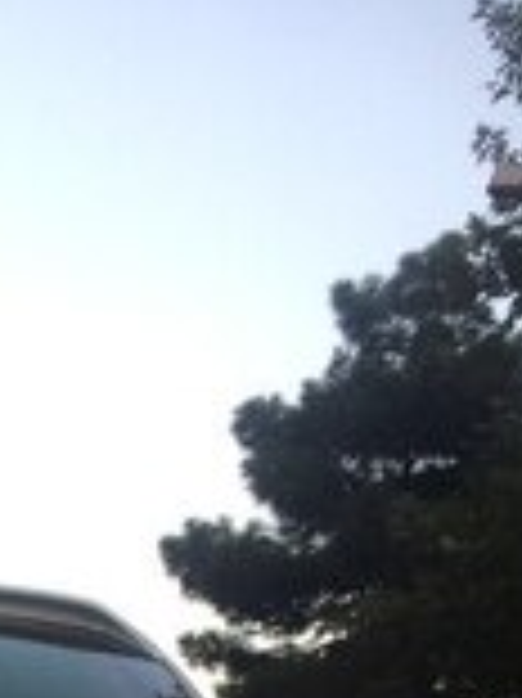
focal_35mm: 93
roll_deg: +2.4
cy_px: 1072
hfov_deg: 15.1
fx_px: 1872
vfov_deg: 18.5
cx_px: -176
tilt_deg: -2.7
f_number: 2.2
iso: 40
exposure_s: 1/100
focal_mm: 4.15
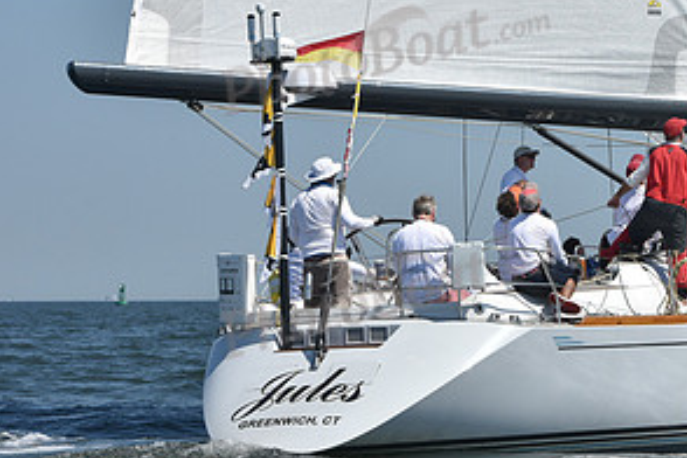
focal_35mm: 197
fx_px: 3759
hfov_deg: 10.4
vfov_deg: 7.0
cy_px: 144
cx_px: 673
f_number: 9
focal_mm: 100
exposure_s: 1/1250
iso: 250
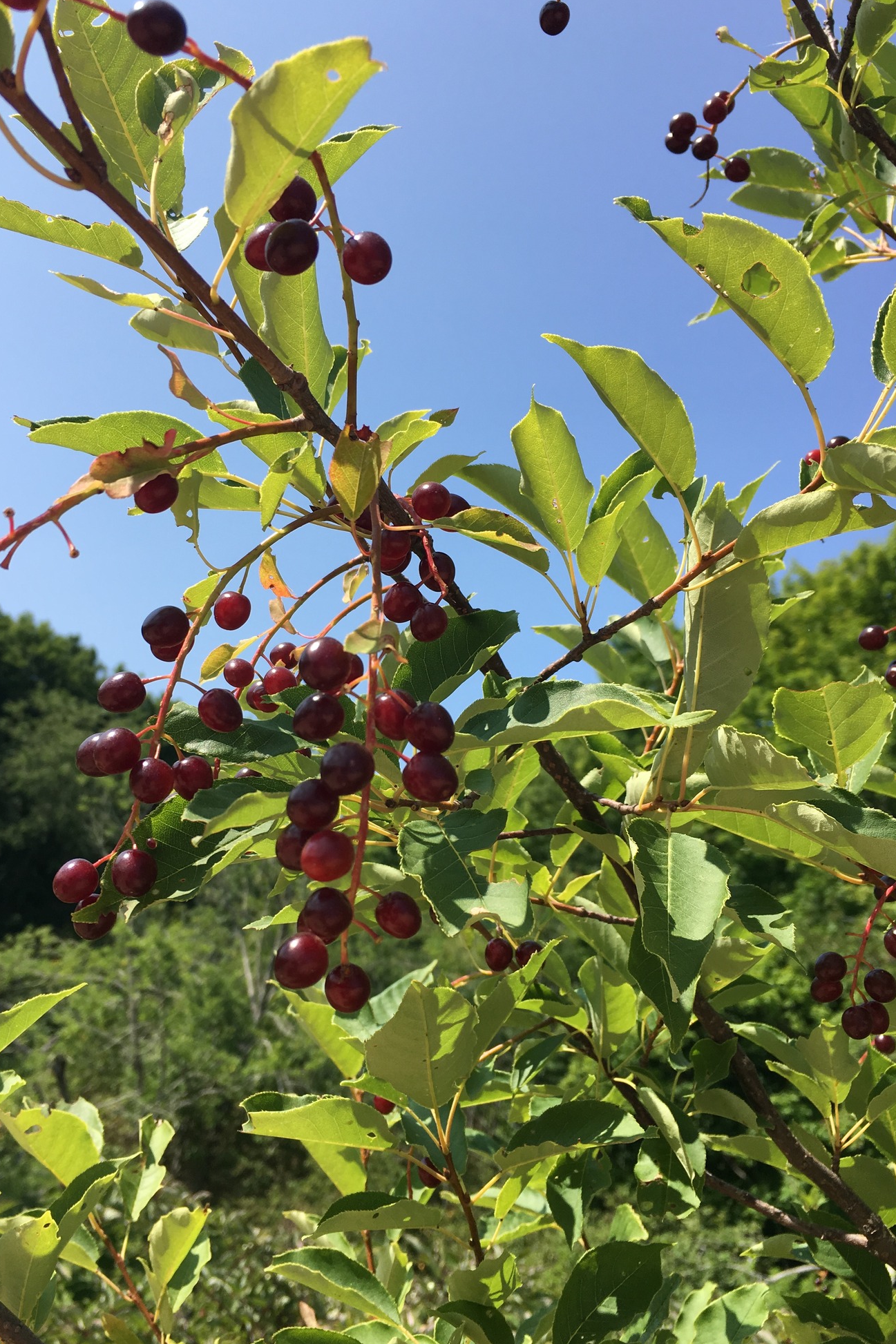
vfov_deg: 60.3
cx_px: 382
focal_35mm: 31
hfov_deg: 42.2
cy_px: 665
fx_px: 1157
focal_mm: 4.15
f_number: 2.2
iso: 25
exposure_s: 1/962
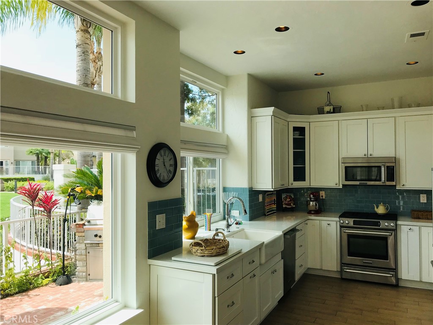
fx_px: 350
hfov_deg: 63.4
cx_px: 216
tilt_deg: +1.1
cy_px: 162
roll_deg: +0.9
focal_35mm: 28
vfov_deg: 49.7
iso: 20
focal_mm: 3.99
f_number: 1.8
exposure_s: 1/731
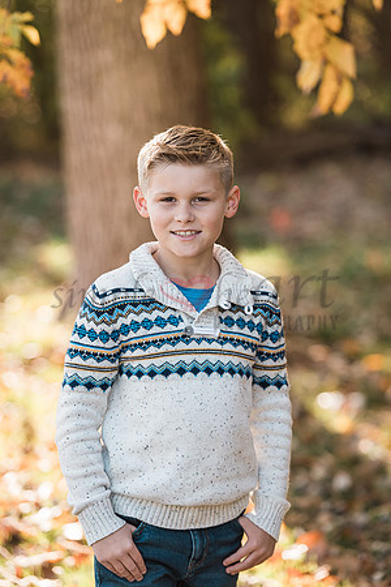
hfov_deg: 9.1
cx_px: 196
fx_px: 2444
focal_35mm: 150
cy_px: 294
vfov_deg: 13.7
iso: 500
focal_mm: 150
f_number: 3.5
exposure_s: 1/640
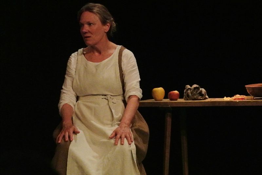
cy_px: 88
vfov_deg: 5.9
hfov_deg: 8.8
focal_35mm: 233
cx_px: 131
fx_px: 1697
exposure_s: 1/100
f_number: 5
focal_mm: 86.5
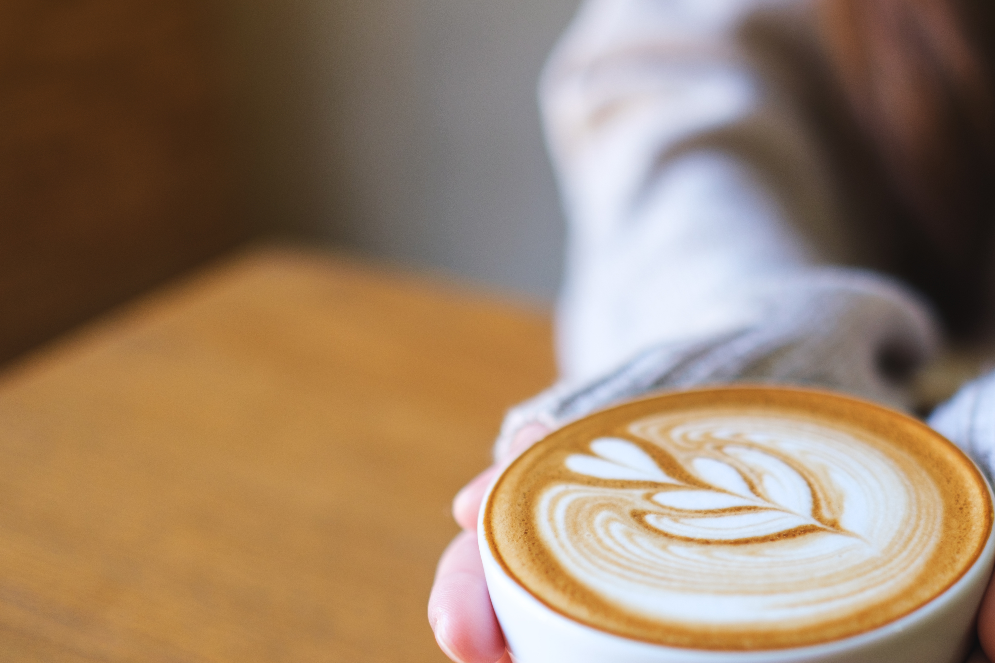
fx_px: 1465
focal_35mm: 53
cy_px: 475
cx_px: 736
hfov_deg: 36.7
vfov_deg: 25.3
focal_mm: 23
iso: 160
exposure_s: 1/210
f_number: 1.4
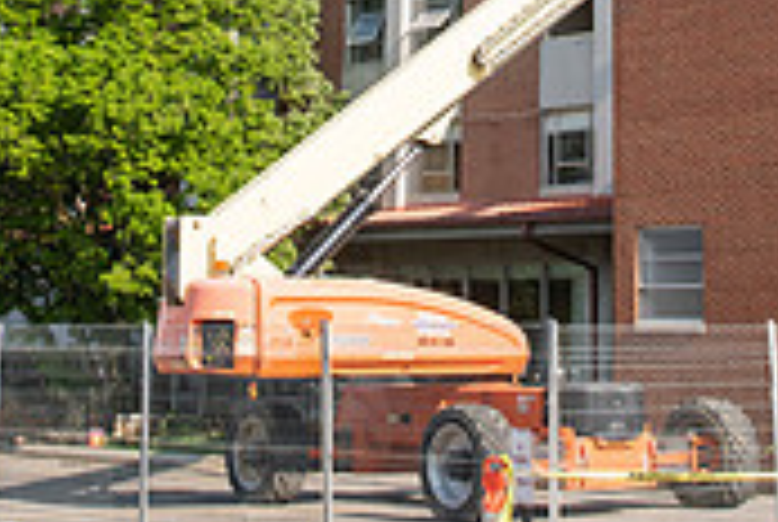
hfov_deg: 21.0
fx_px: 2100
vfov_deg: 13.3
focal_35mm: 97
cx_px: 378
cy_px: -268
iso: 200
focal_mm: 29
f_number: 7.1
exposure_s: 1/400
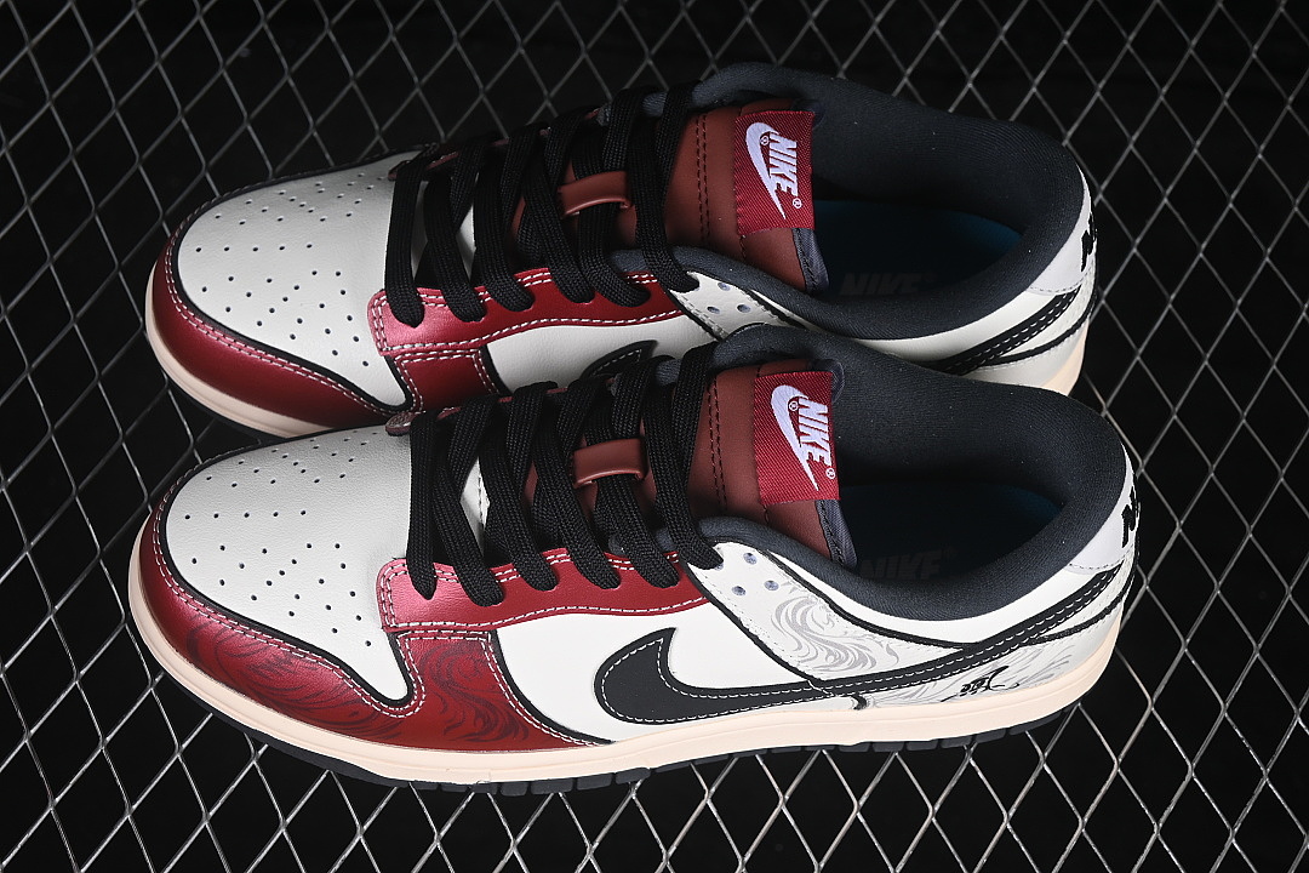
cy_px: 436
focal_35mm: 75
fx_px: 2727
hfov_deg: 27.0
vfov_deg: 18.2
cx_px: 654
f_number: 7.1
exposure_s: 1/80
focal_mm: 50
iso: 160
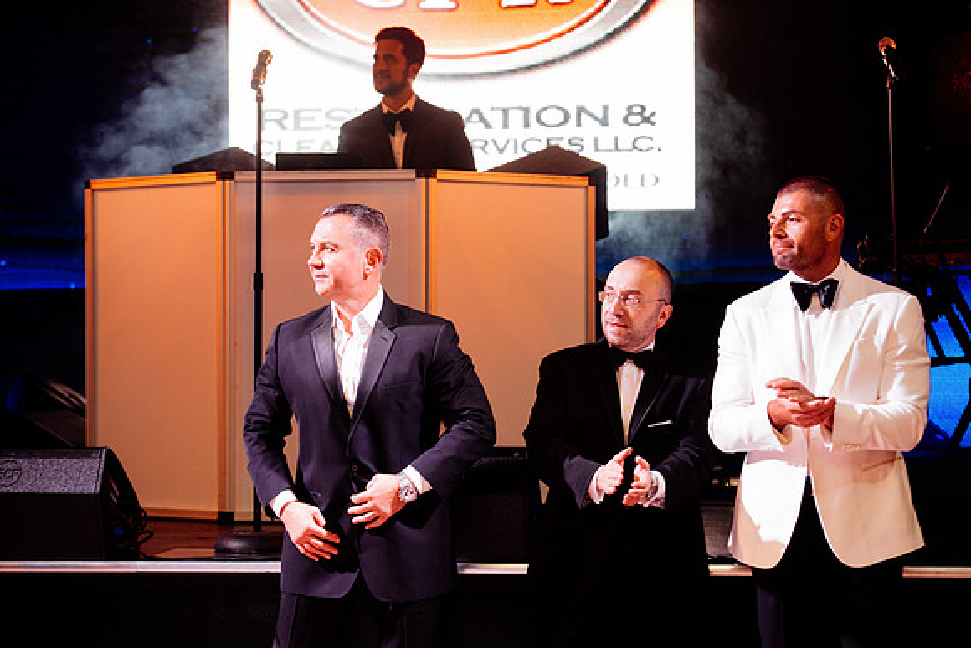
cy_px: 324
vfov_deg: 14.9
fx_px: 2482
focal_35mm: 92
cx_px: 486
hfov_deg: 22.1
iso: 2000
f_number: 4
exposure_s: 1/200
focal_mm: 92
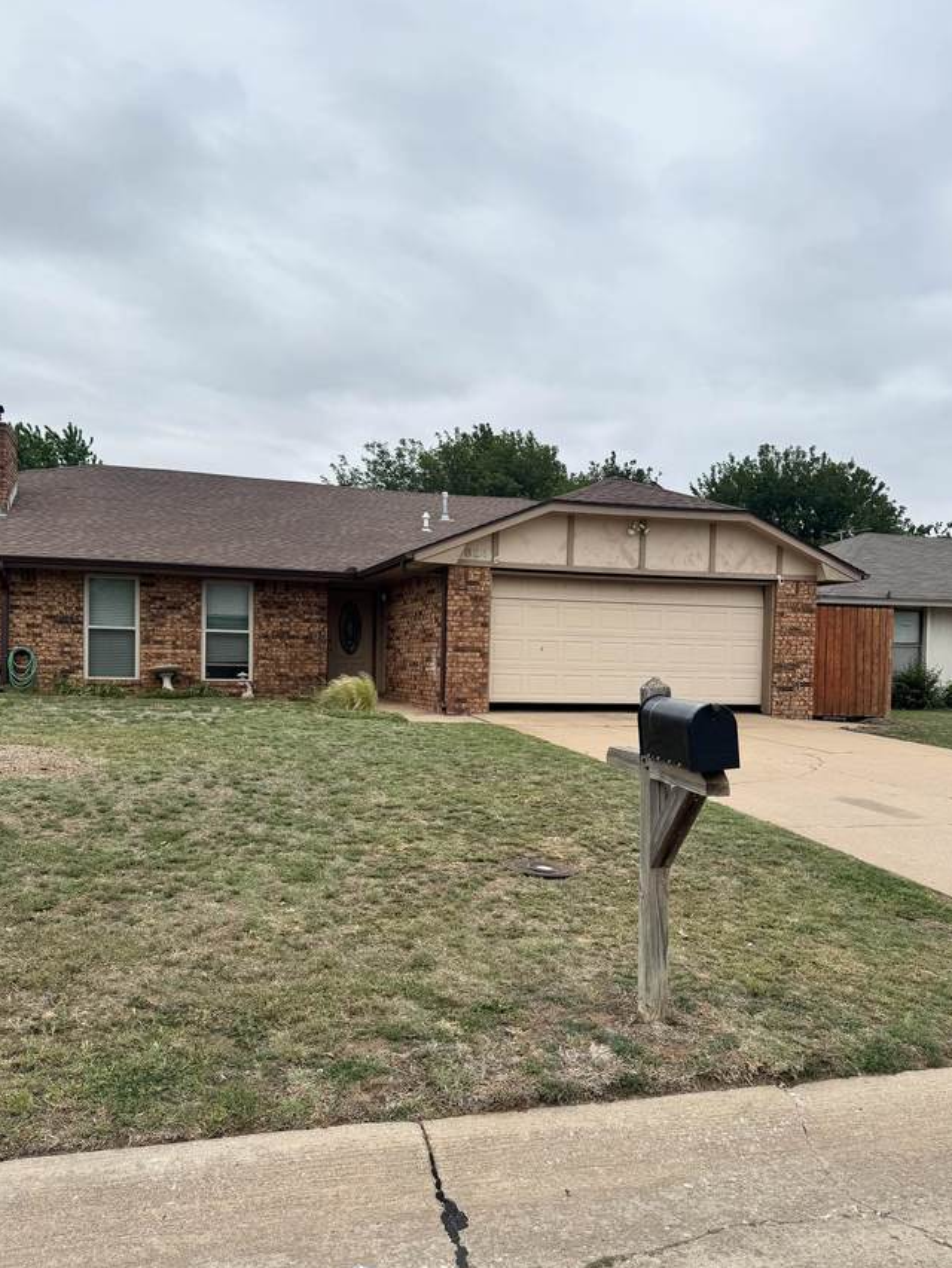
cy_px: 687
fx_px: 990
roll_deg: -0.5
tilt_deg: -1.9
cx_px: 460
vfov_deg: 65.2
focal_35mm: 27
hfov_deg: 51.4
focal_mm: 6.76
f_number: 1.78
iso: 80
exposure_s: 1/2710
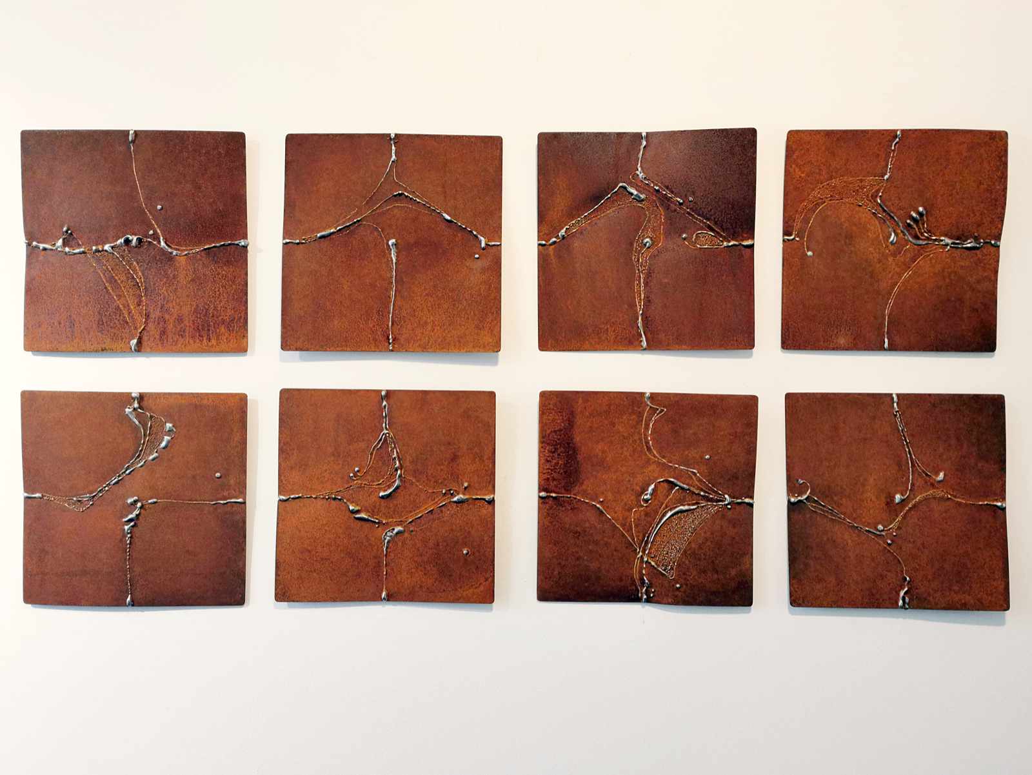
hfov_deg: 65.3
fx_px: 805
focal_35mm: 27
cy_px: 388
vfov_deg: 51.4
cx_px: 516
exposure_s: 1/100
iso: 200
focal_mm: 5.6
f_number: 1.6
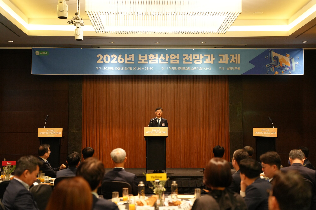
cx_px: 158
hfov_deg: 40.3
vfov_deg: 27.5
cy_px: 105
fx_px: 430
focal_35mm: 49
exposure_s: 1/100
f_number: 2
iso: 2500
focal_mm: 49
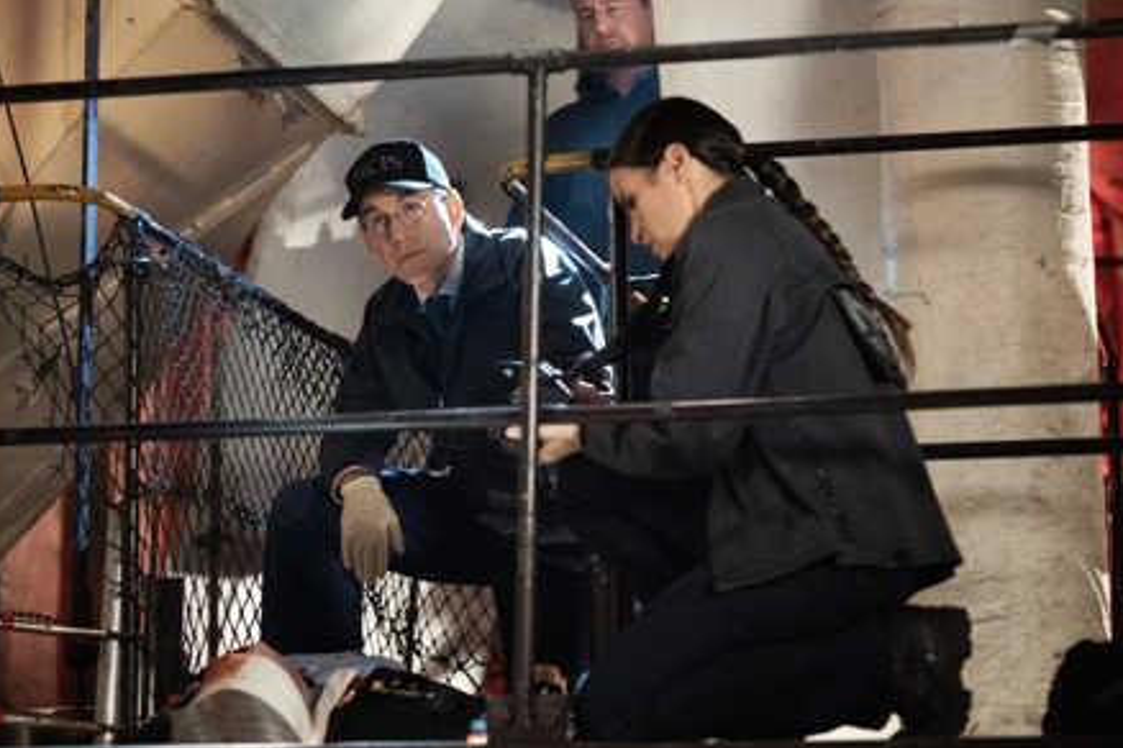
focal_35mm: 97
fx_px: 3026
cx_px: 533
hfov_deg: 21.0
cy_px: 342
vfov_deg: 14.1
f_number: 2.5
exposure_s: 1/250
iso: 12800
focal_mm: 85
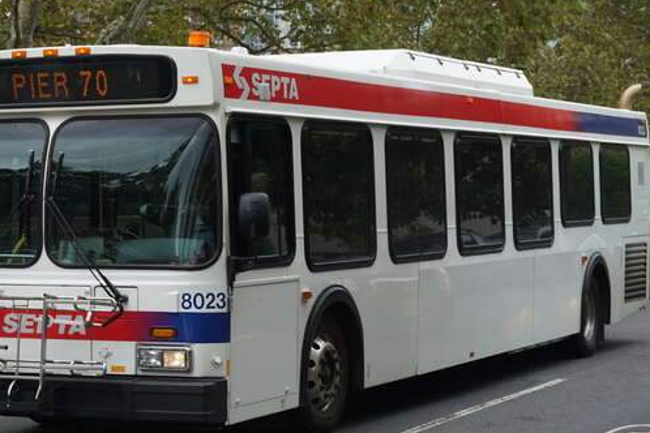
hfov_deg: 20.6
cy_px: 207
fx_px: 1784
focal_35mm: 99
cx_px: 241
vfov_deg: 13.9
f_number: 5.6
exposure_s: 1/160
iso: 100
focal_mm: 41
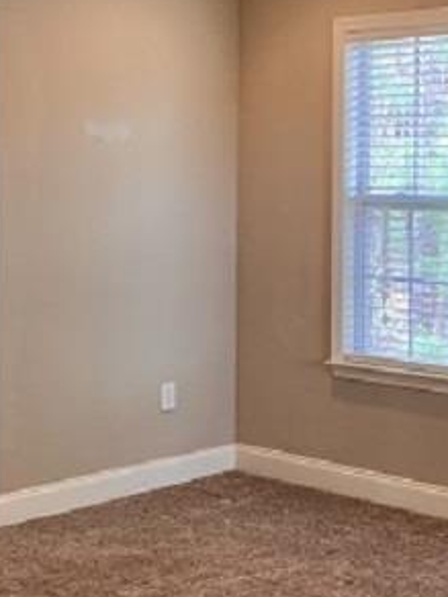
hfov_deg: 19.4
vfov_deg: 25.5
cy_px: 189
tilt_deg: -0.7
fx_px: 1311
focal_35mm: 76
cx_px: 272
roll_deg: +0.0
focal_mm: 4.25
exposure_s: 1/60
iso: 125
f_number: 1.8
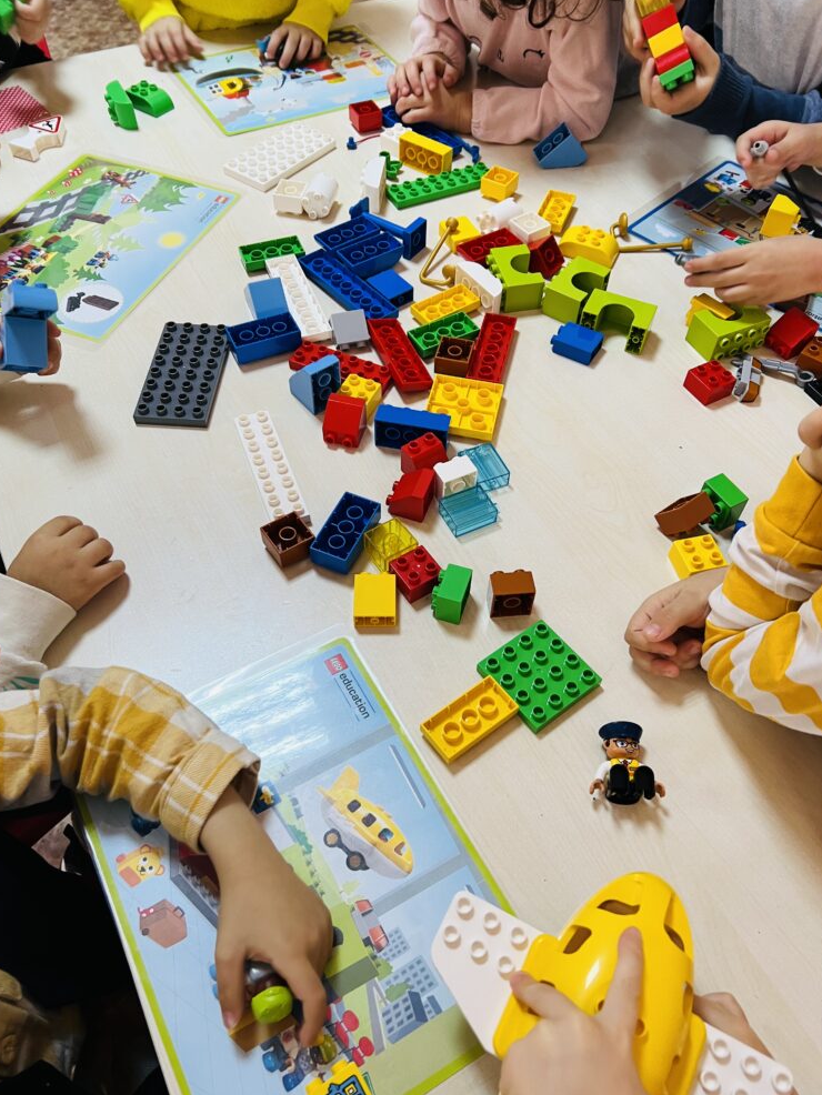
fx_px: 854
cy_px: 563
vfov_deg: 65.3
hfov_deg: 51.4
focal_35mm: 27
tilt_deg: -52.5
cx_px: 412
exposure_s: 1/50
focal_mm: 5.7
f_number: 1.5
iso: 80
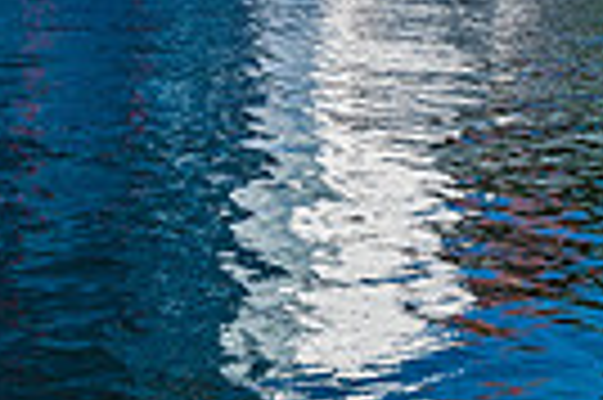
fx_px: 2175
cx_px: 855
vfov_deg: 9.7
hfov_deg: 14.9
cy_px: -443
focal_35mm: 130
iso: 200
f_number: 11
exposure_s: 1/320
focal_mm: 30
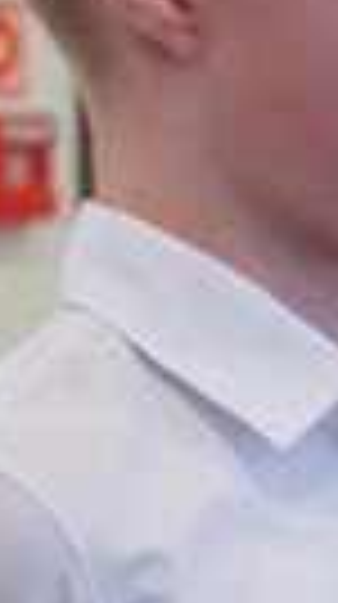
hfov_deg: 2.8
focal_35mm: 432
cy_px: 446
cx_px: 122
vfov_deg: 5.0
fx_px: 6908
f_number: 5
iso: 6400
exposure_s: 1/100
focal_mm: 49
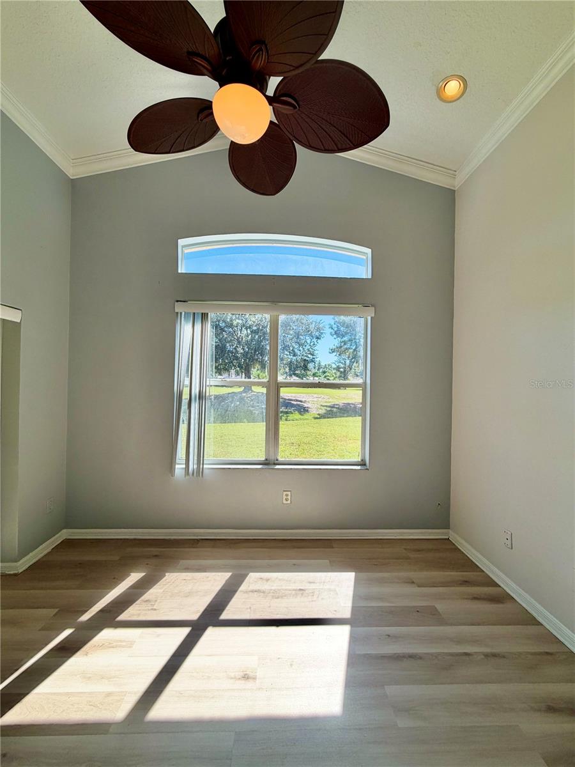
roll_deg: -0.7
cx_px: 288
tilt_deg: -0.4
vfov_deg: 102.1
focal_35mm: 14
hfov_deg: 85.7
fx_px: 310
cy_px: 384
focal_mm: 2.22
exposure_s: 1/564
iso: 40
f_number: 2.2
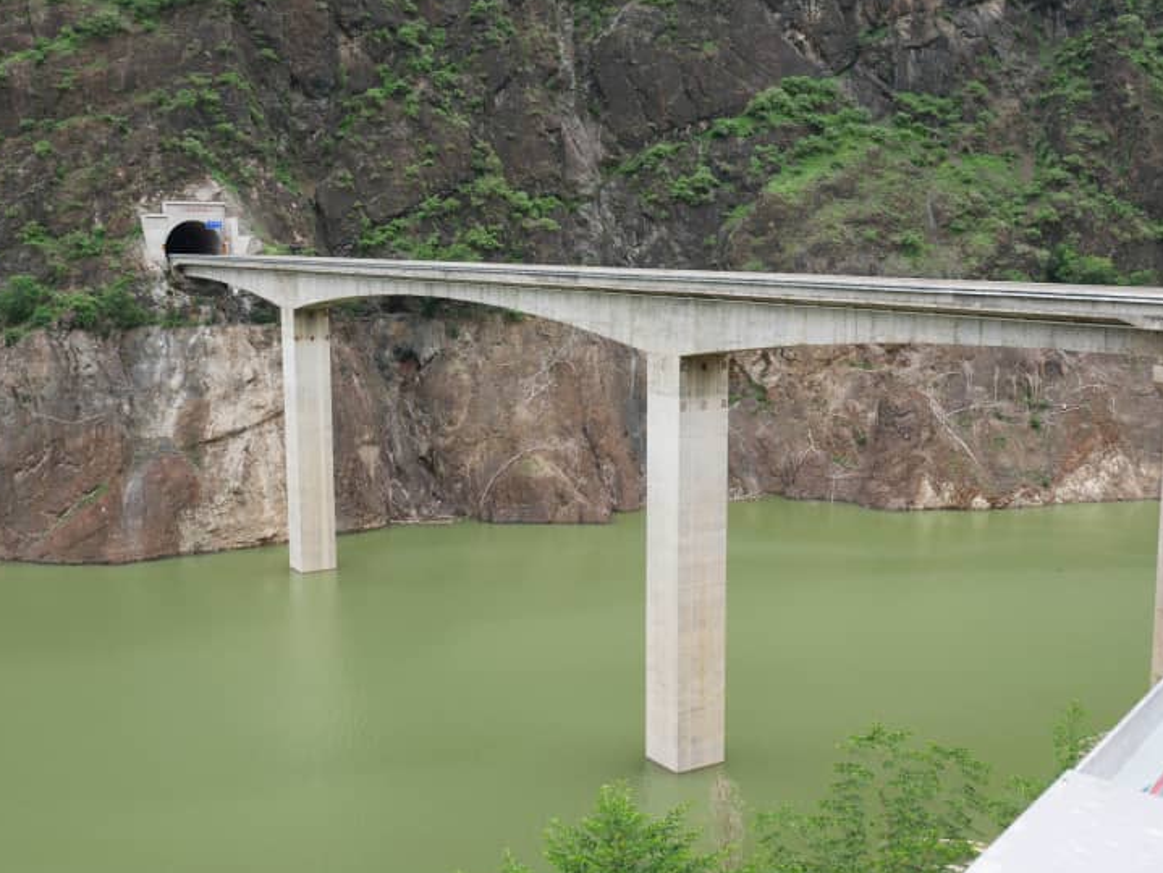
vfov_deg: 34.4
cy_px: 444
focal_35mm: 42
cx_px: 590
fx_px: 1412
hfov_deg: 44.8
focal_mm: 20
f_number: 6.3
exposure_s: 1/250
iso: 200
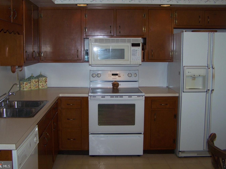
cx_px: 104
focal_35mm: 41
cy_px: 79
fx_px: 268
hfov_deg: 45.7
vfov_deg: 35.1
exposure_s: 1/60
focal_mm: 6.3
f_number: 2.8
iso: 80
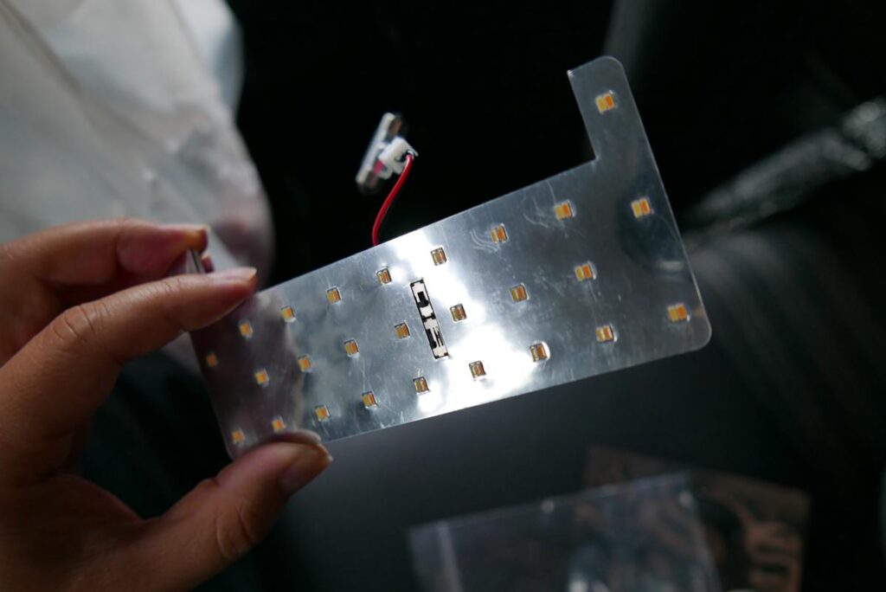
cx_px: 443
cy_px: 296
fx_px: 591
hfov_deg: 73.7
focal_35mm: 24
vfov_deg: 53.2
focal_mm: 10.9
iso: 200
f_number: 1.7
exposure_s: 1/100
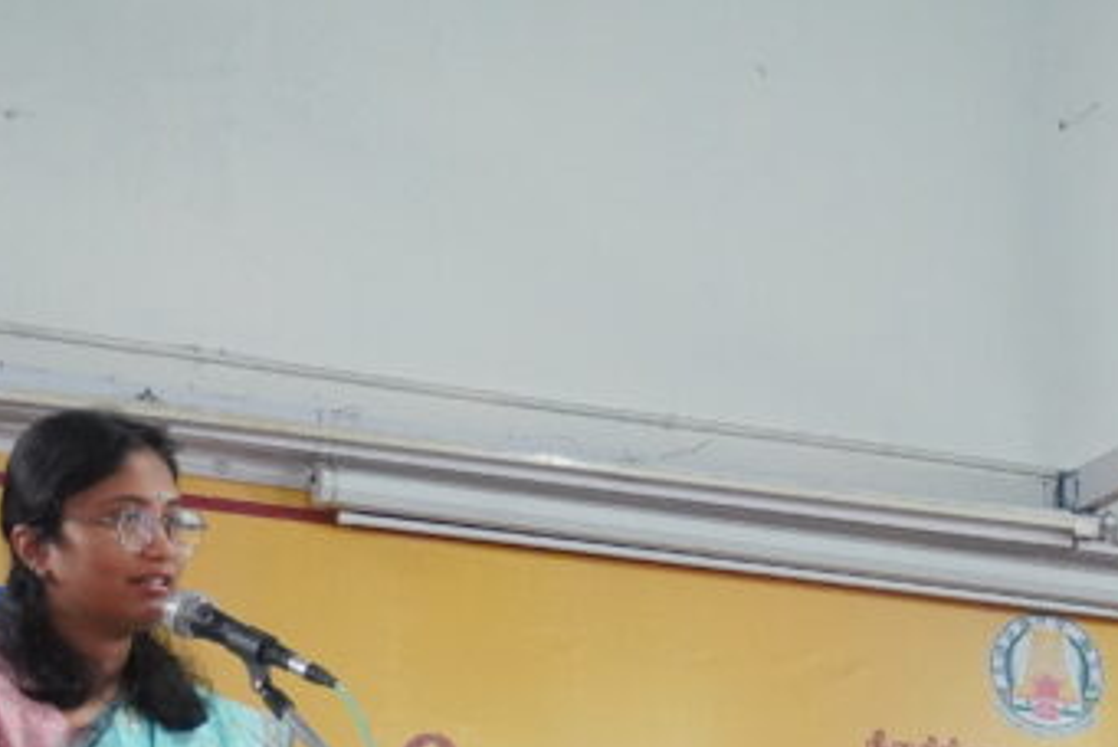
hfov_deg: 15.4
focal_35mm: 130
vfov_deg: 10.2
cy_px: 1060
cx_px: 1164
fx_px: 4056
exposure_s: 1/160
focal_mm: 29
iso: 4000
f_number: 4.5
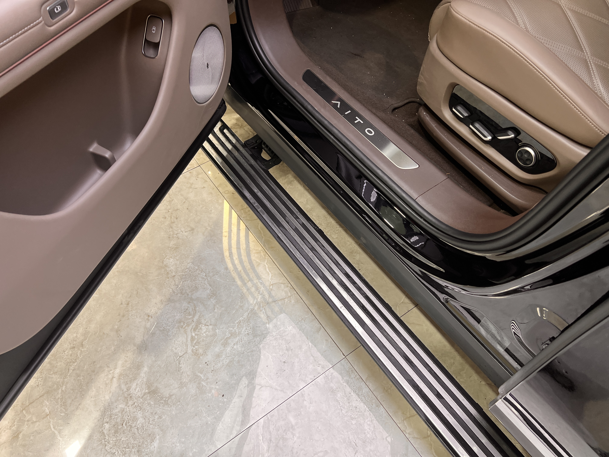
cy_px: 228
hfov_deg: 67.3
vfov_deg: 53.1
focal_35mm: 26
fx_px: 457
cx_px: 304
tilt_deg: -55.6
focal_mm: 5.7
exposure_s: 1/100
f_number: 1.5
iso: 100
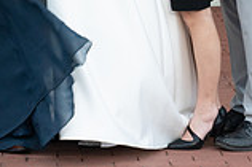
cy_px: -136
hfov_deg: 7.4
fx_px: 1937
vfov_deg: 4.9
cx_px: 64
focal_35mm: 277
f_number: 4
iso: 2000
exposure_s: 1/100
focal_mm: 70
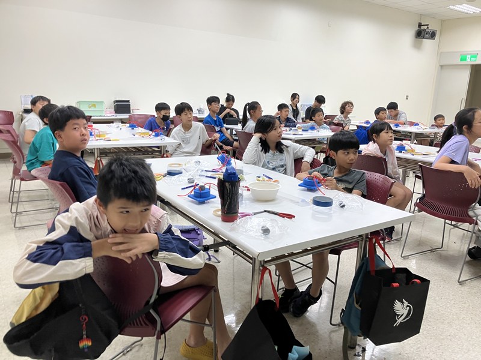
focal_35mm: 28
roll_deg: -4.1
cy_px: 180
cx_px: 240
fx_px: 389
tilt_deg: -16.9
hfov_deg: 63.4
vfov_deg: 49.7
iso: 50
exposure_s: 1/60
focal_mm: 3.99
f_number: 1.8
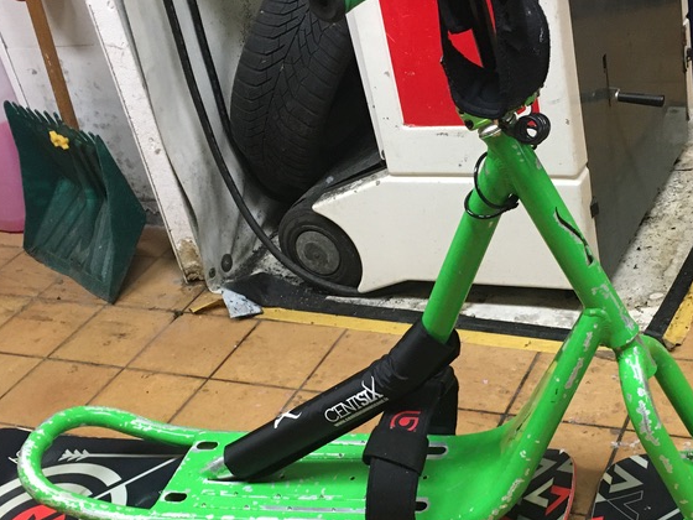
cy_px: 334
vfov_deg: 27.4
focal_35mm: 53
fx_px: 1061
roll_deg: +12.5
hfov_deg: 35.9
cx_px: 438
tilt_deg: -31.9
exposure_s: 1/33
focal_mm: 4.15
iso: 200
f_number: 2.2
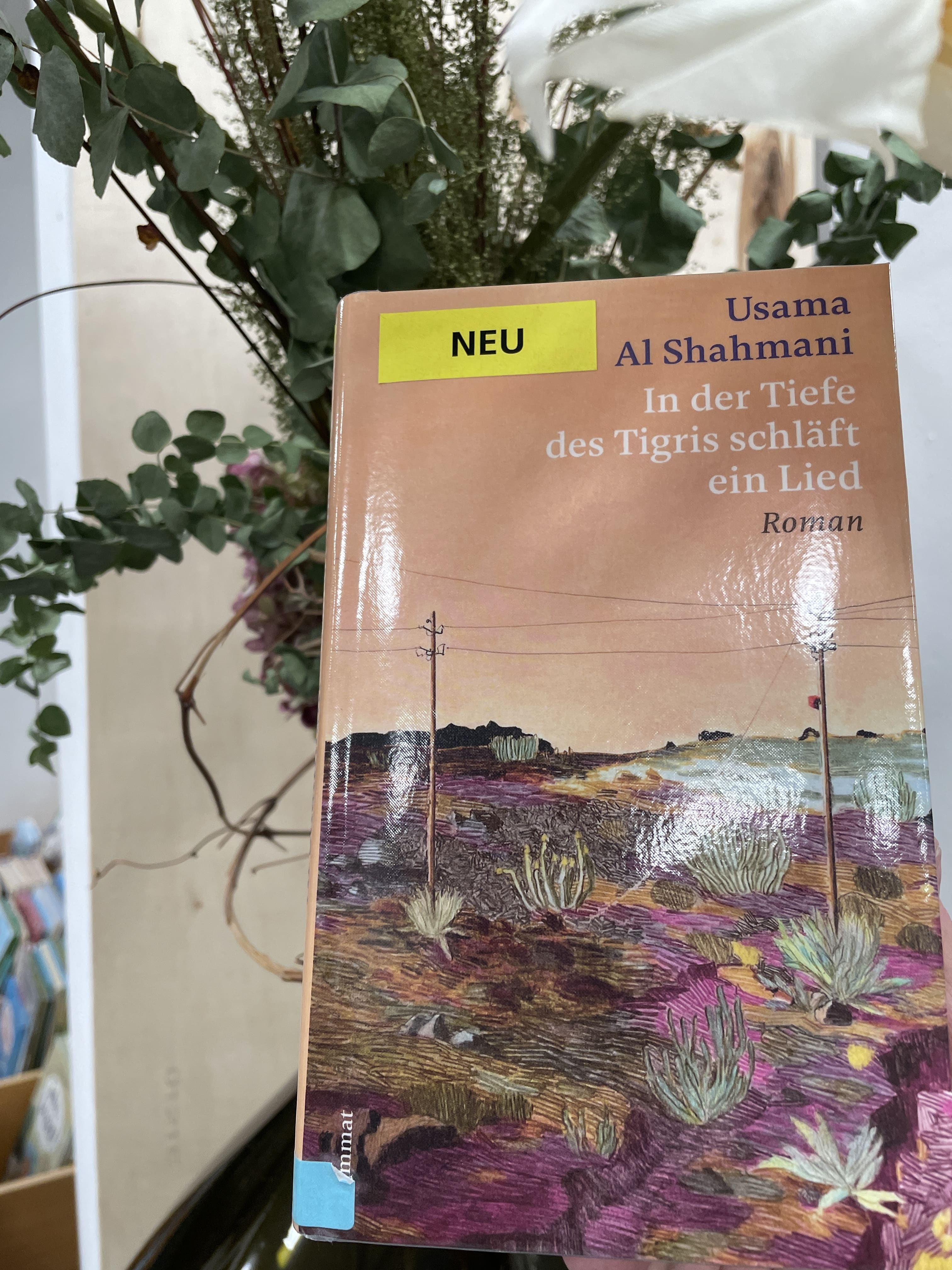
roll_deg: +1.8
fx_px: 953
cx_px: 476
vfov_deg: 67.3
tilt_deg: -2.6
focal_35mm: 26
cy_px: 635
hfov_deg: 53.1
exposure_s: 1/118
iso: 100
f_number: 1.6
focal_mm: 4.2
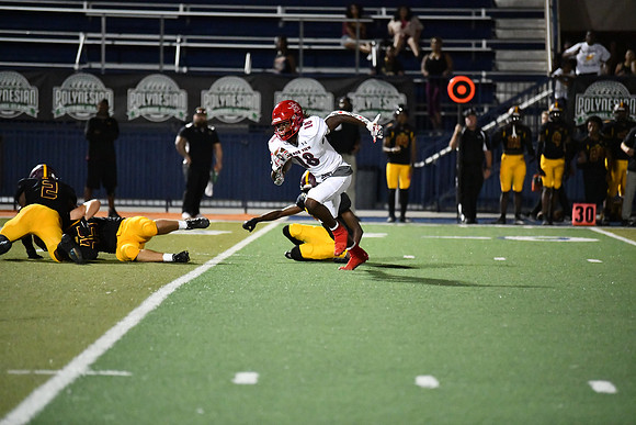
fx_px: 3534
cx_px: 318
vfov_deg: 6.9
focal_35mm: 200
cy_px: 212
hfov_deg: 10.3
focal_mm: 200
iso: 14400
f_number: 2.8
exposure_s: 1/3200
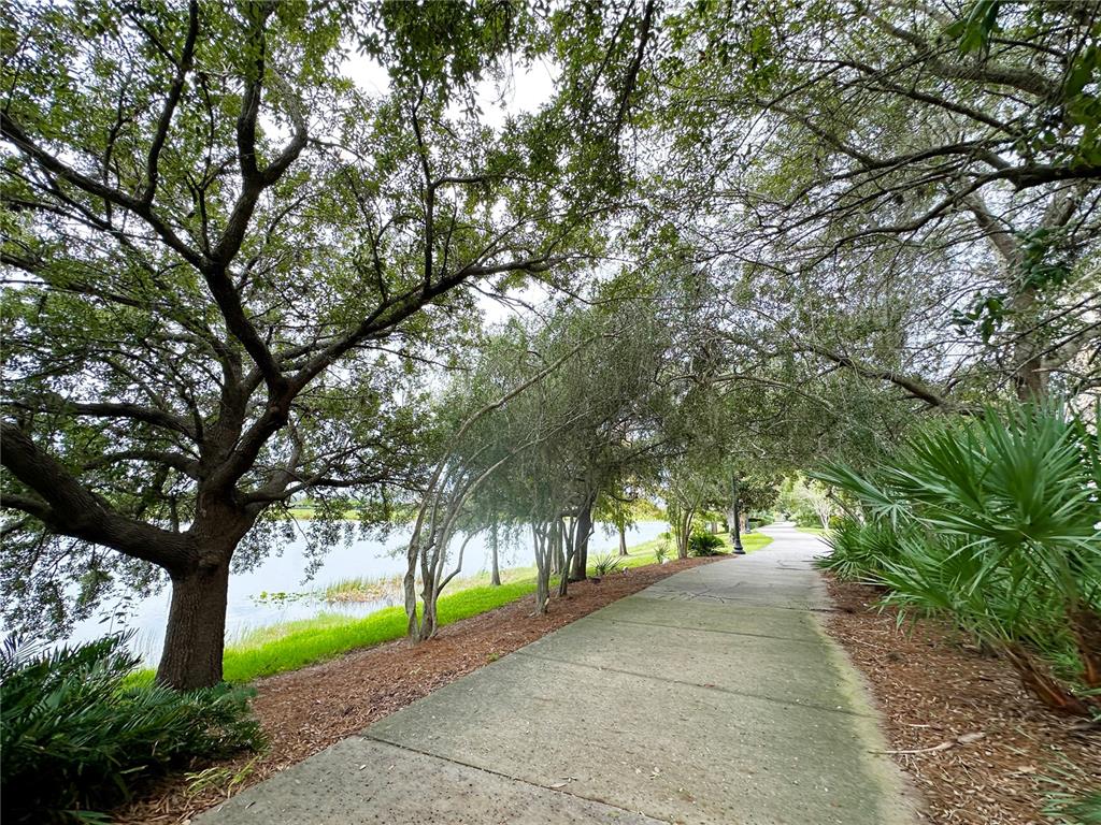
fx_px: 445
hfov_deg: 102.1
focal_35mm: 14
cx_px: 550
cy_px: 412
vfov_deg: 85.7
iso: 40
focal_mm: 2.22
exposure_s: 1/333
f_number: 2.2
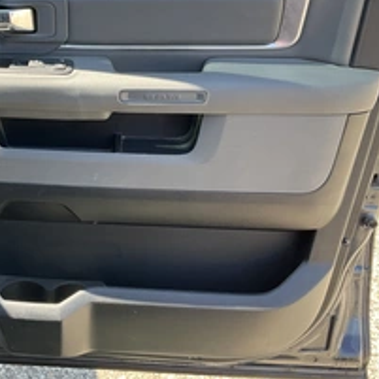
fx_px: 632
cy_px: 141
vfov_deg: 33.2
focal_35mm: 51
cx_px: 68
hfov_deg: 32.4
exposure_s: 1/138
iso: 20
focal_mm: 3
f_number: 1.8
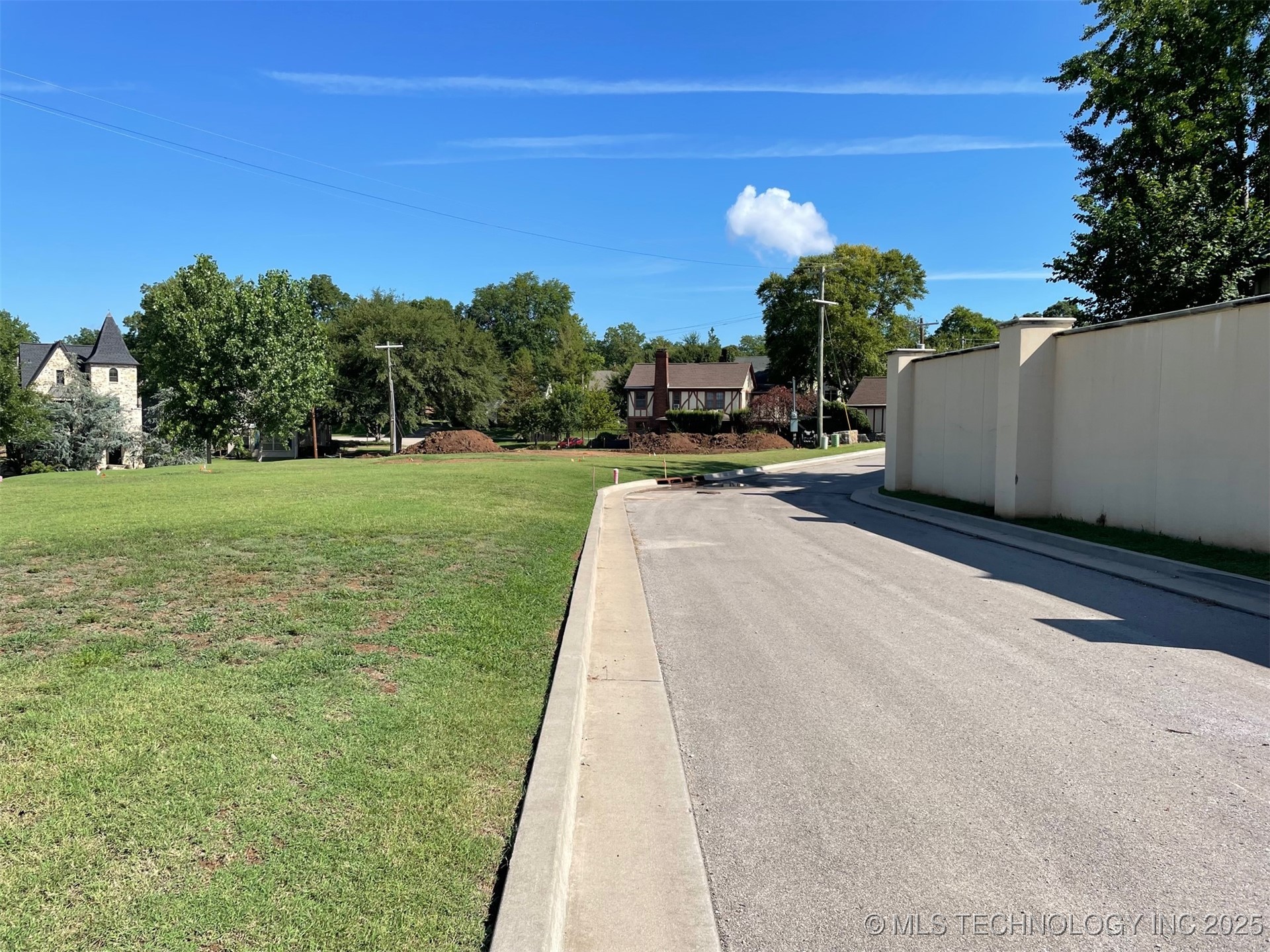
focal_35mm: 26
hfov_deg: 67.3
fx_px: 954
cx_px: 635
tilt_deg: -2.2
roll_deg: -0.7
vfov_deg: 53.1
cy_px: 476
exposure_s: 1/3509
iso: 32
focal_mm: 4.2
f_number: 1.6
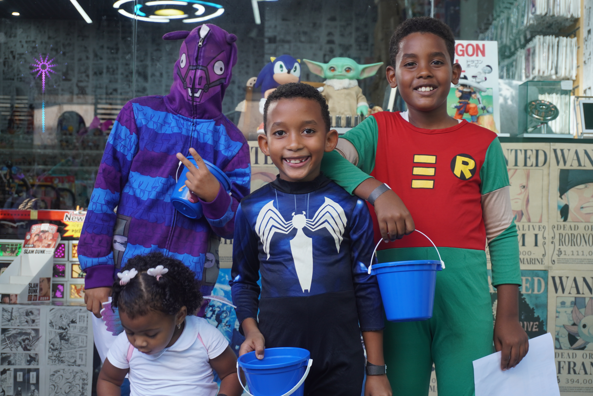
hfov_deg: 27.0
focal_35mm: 75
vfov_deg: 18.2
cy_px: 198
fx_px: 1235
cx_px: 296
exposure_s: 1/50
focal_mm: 50
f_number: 5.6
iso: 160
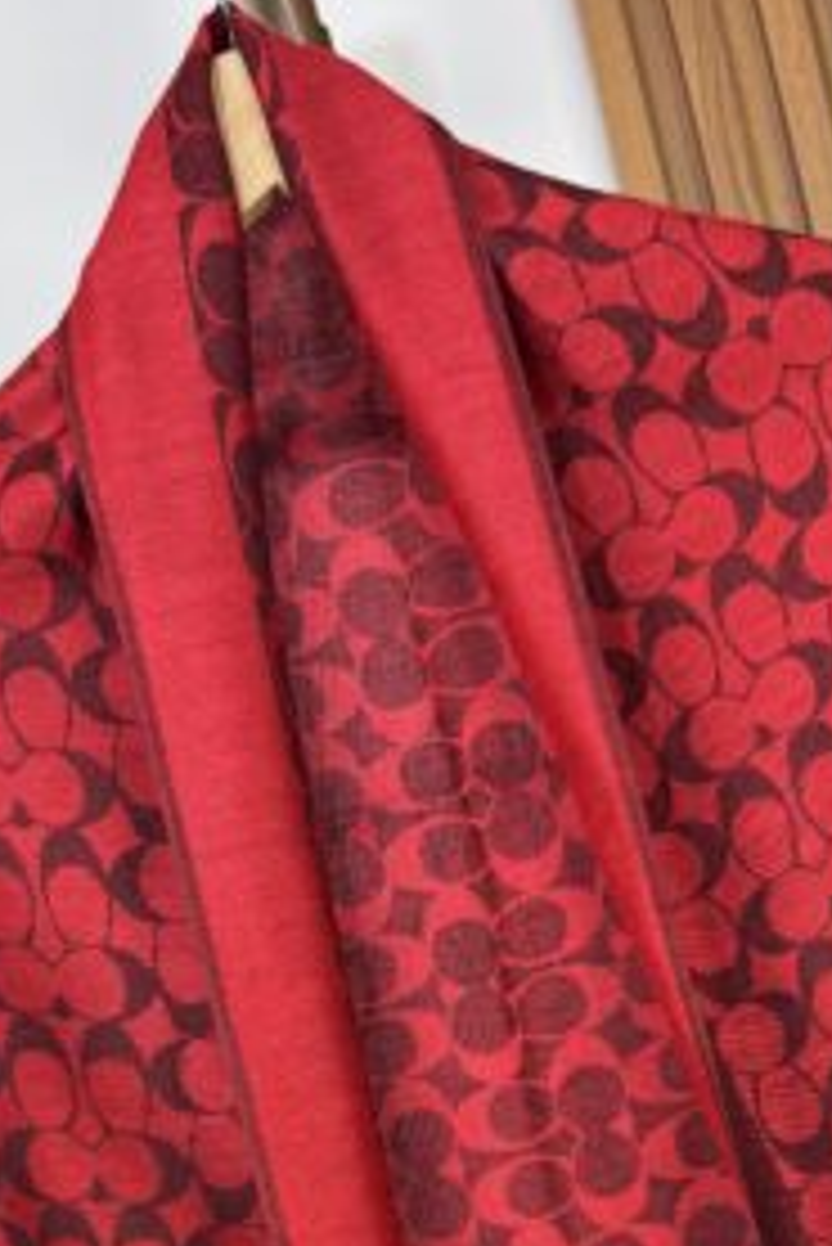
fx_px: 2493
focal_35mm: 72
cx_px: 585
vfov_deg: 25.0
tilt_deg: -7.1
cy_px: 1543
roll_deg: +14.4
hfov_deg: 18.9
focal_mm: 6.76
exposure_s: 1/120
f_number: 1.78
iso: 80
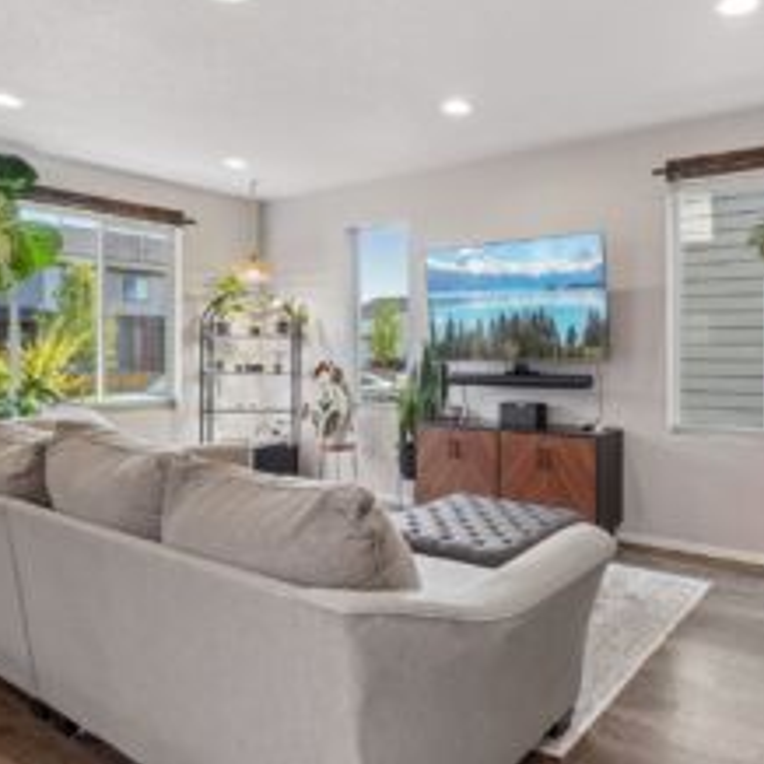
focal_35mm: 25
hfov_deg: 61.3
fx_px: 624
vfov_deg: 62.7
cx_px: 512
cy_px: 338
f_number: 8
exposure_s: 1/25
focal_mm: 16
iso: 400
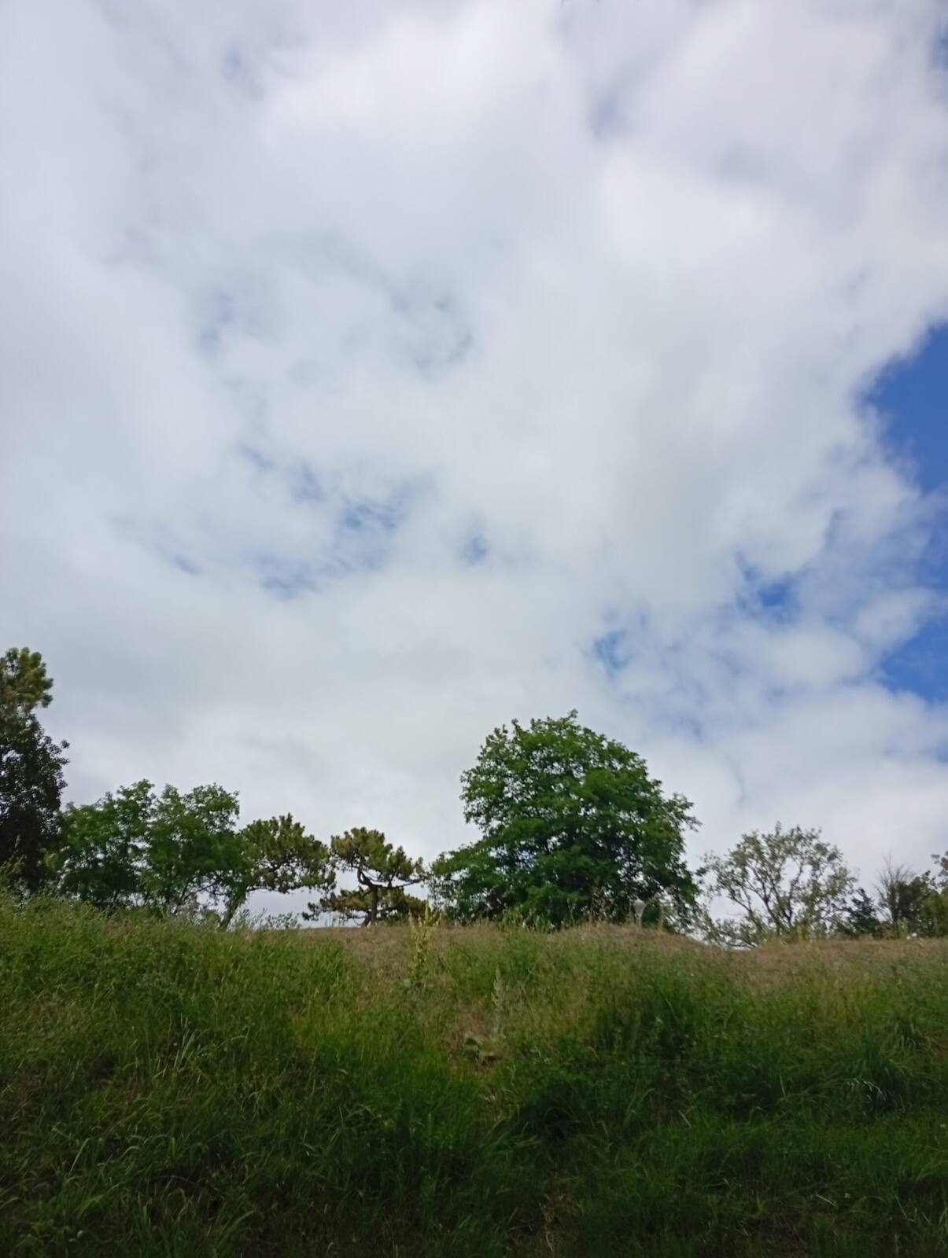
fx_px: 983
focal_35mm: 27
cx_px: 474
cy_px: 629
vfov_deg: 65.2
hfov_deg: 51.5
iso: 50
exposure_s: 1/1235
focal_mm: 3.98
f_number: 1.8
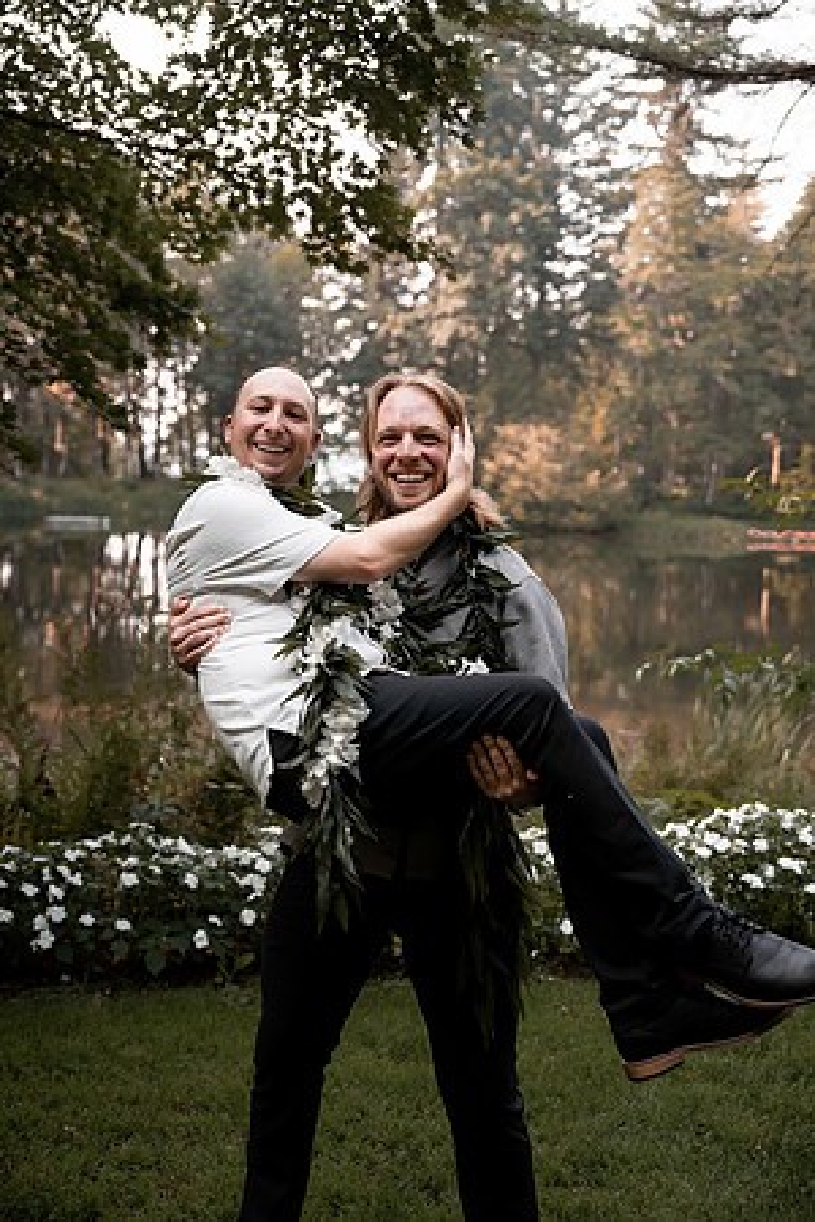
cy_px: 611
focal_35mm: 38
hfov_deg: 35.1
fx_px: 1290
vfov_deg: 50.7
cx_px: 408
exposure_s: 1/640
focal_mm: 38
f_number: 2.8
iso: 250
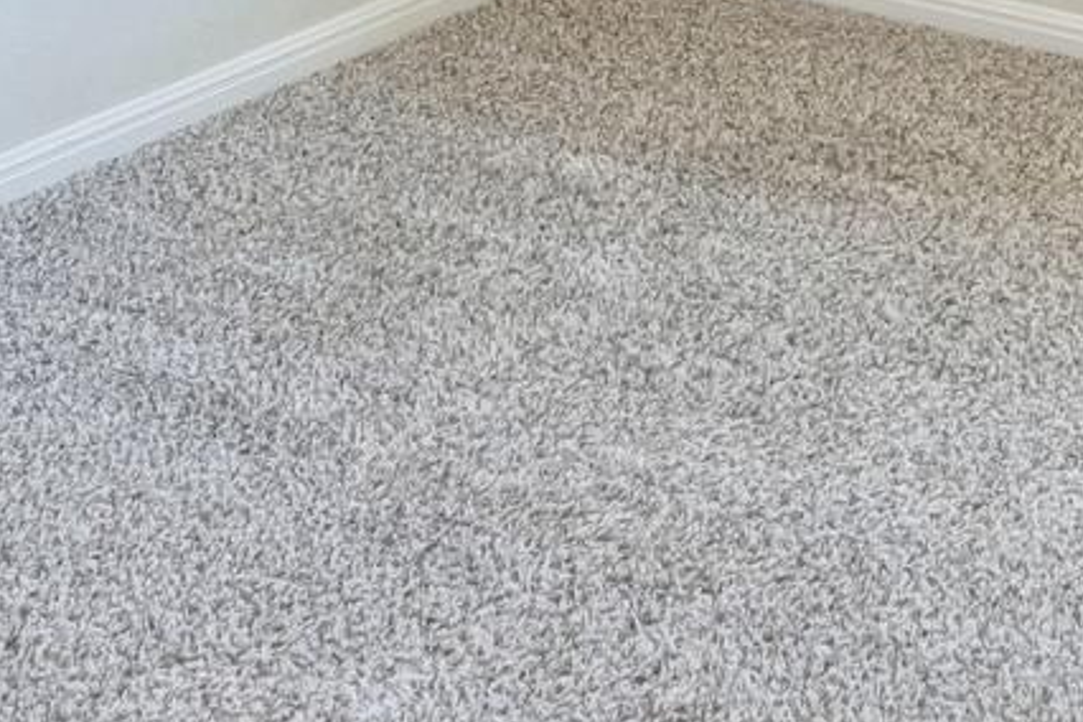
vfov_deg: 14.4
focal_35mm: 77
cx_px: 885
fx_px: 2316
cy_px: -772
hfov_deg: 25.8
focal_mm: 16
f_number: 10
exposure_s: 1/50
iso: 1250
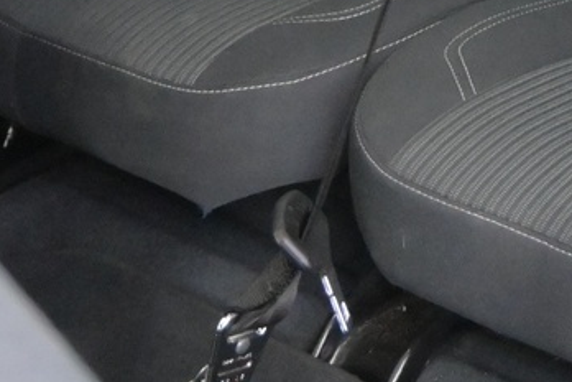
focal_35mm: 136
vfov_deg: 9.7
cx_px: 750
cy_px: -242
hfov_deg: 14.4
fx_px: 2163
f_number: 3.8
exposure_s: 1/30
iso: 7200
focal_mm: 19.5
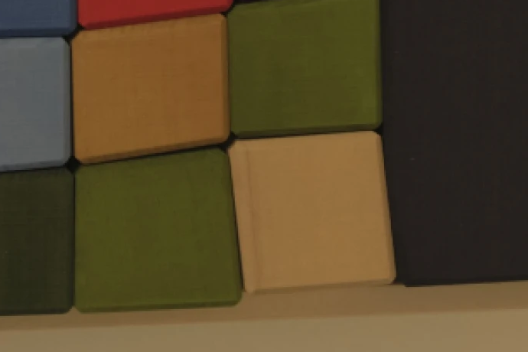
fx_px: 3168
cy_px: -482
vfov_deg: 6.1
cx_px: 58
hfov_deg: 9.5
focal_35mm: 216
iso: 800
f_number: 6.4
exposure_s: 1/250
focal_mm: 23
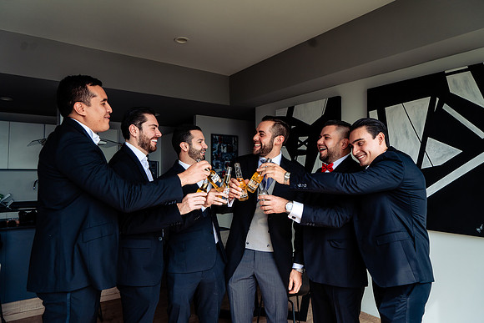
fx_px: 323
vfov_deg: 53.2
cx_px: 242
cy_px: 162
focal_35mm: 24
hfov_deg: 73.7
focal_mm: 24
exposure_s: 1/400
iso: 500
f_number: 5
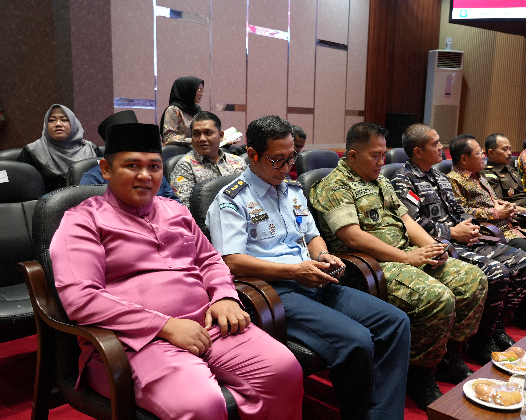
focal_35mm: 35
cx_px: 293
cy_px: 210
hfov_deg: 51.4
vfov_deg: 42.2
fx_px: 545
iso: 2500
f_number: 4
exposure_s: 1/160
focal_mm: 31
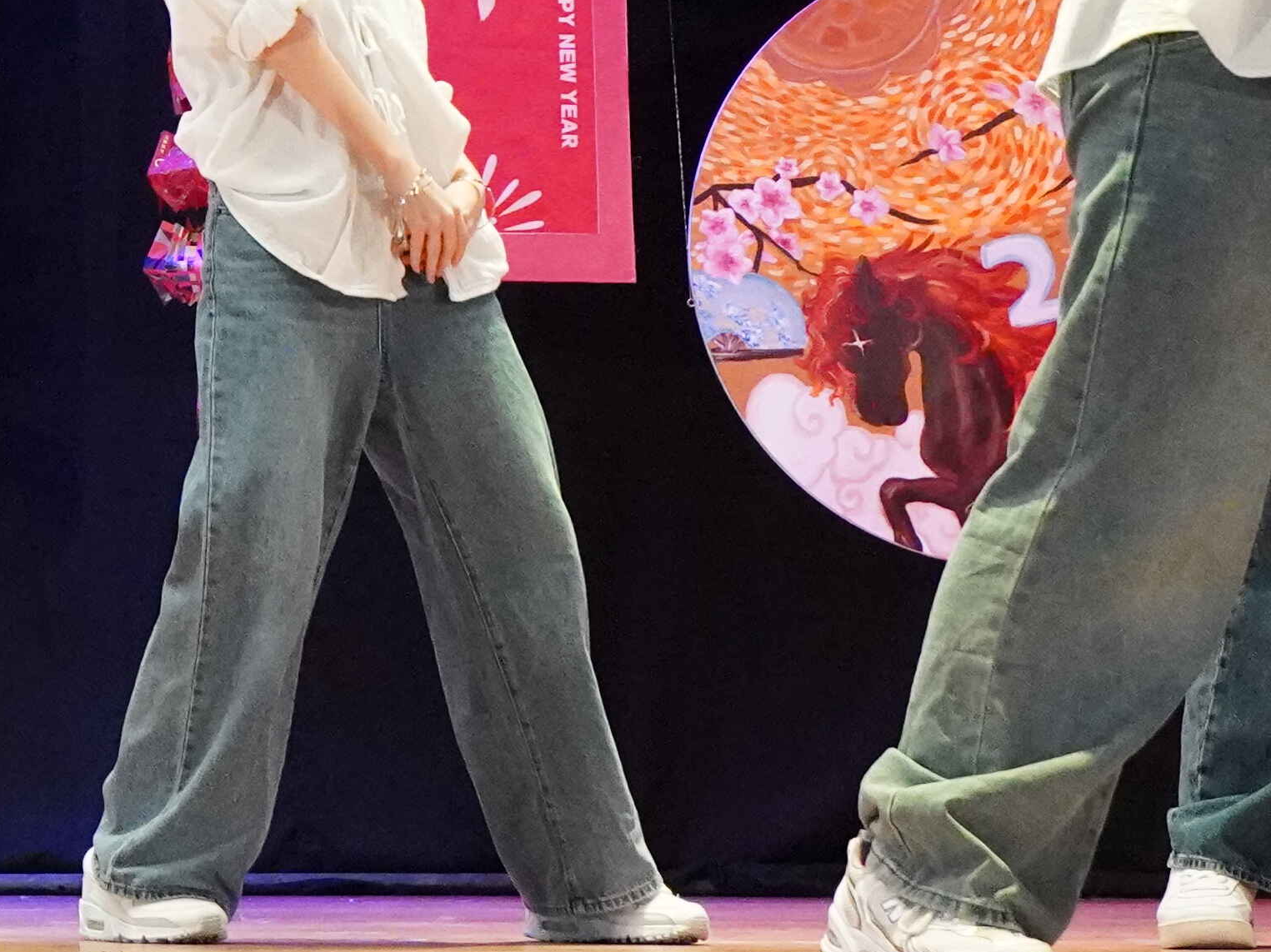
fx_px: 5209
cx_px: -443
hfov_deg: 13.4
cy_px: -302
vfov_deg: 10.2
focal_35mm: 142
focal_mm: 25
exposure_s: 1/320
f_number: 4
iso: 6400
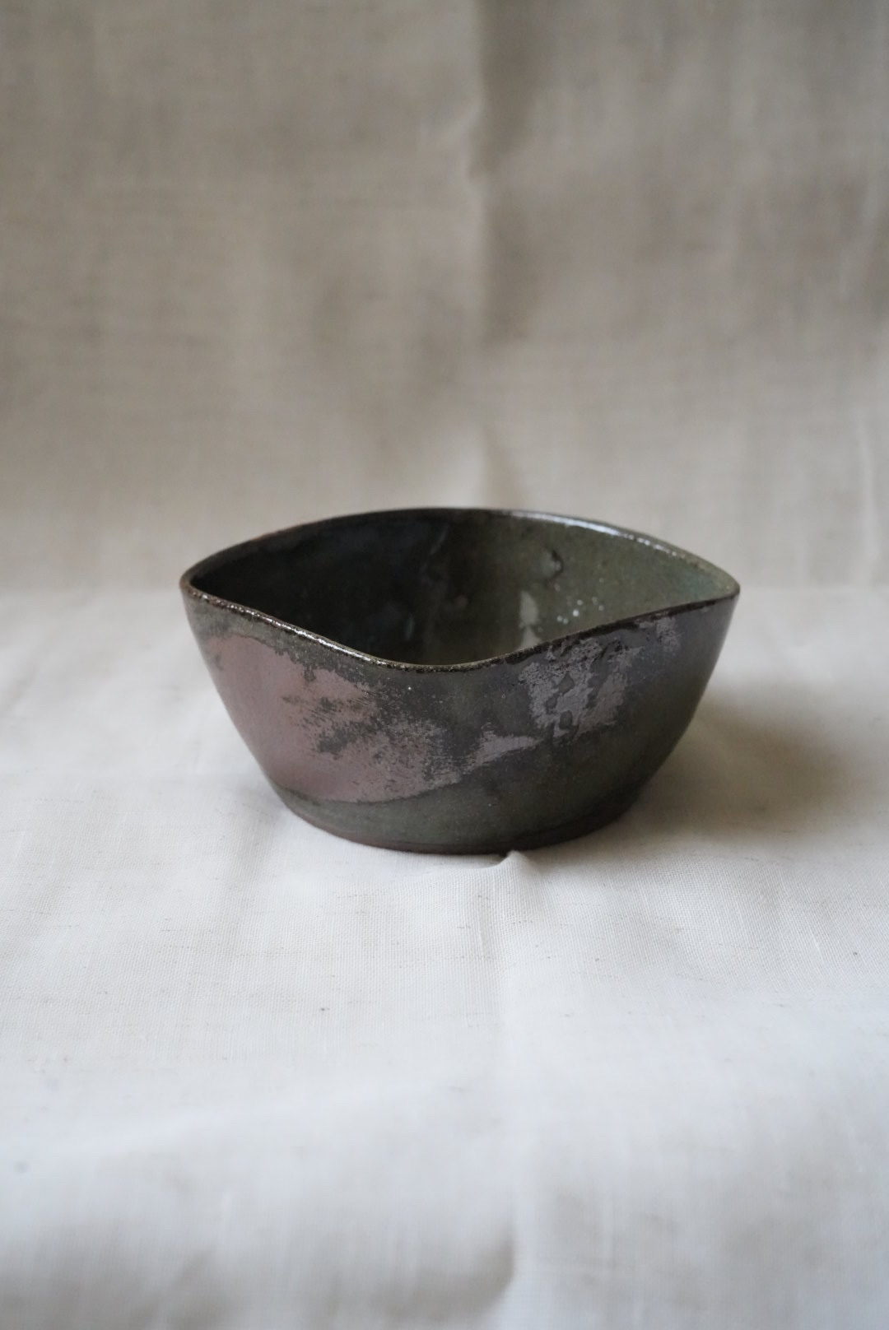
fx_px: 1849
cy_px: 665
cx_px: 444
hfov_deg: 27.0
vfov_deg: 39.6
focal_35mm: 50
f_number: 8
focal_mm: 50
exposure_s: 1/640
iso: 16000
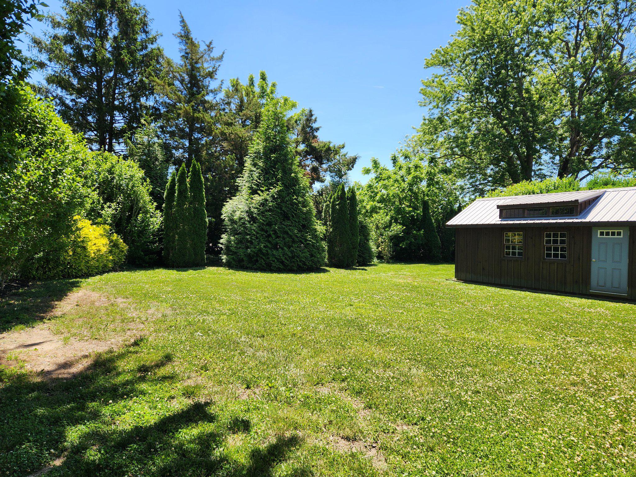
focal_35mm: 23
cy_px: 238
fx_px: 423
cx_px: 318
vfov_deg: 58.9
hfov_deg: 73.9
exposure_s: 1/732
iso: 20
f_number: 1.8
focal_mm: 5.4
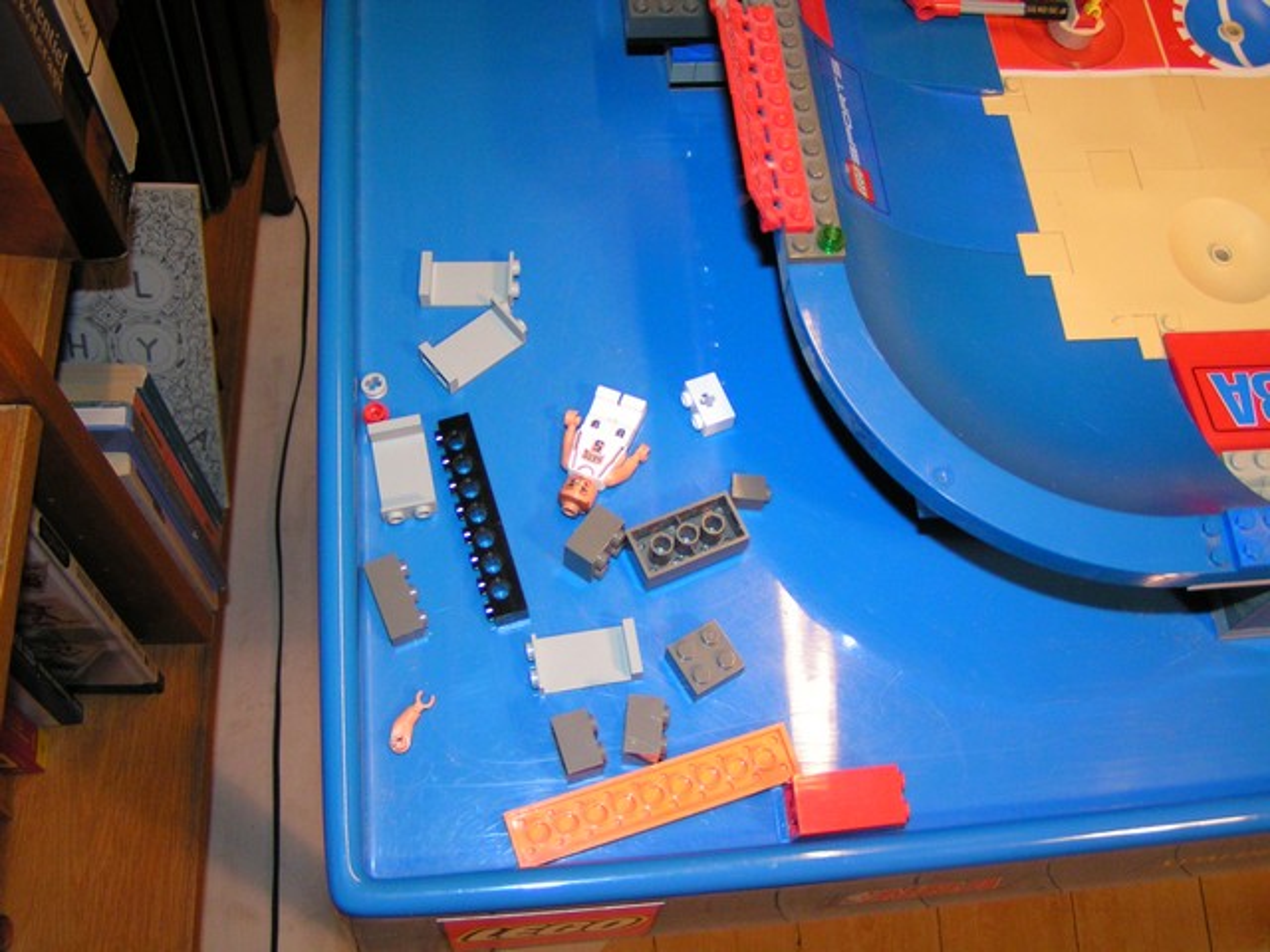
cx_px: 635
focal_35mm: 38
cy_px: 476
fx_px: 1394
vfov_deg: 37.7
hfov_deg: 49.0
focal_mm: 5.8
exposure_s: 1/40
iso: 200
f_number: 2.8
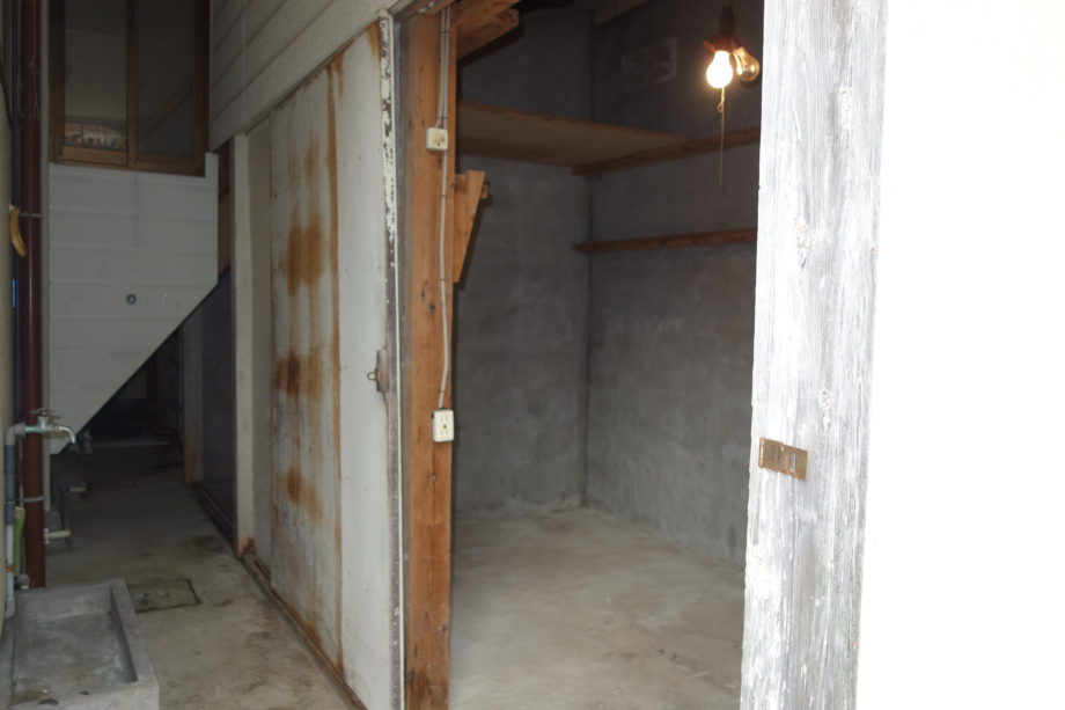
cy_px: 355
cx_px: 532
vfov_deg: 46.4
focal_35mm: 28
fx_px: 828
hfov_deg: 65.5
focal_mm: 10.4
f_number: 2.5
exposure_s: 1/100
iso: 125
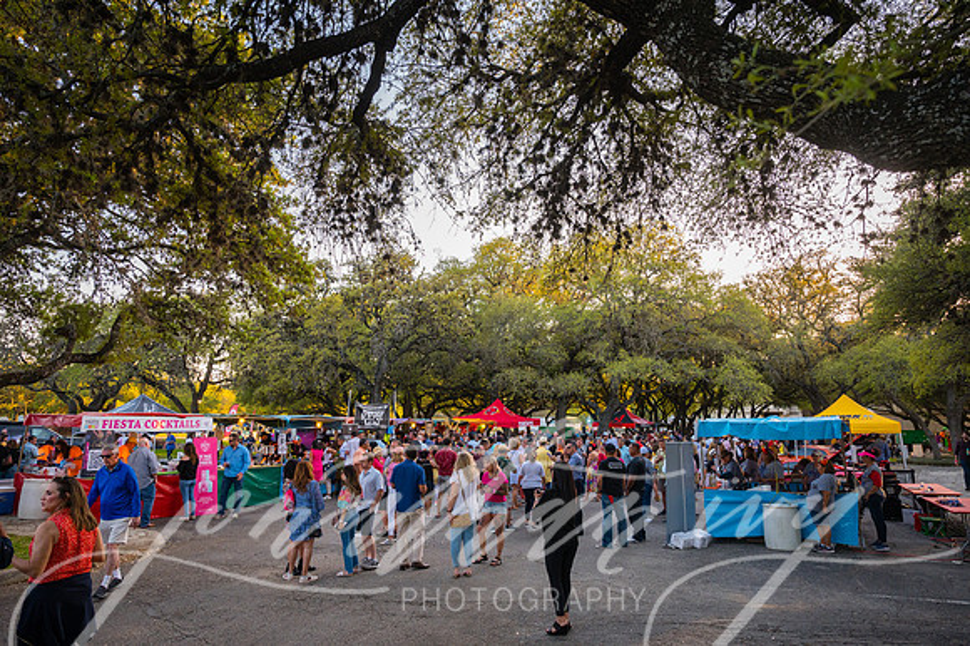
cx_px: 485
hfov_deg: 73.8
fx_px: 646
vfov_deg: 53.1
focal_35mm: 24
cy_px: 323
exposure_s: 1/1000
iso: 1600
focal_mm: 24
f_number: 4
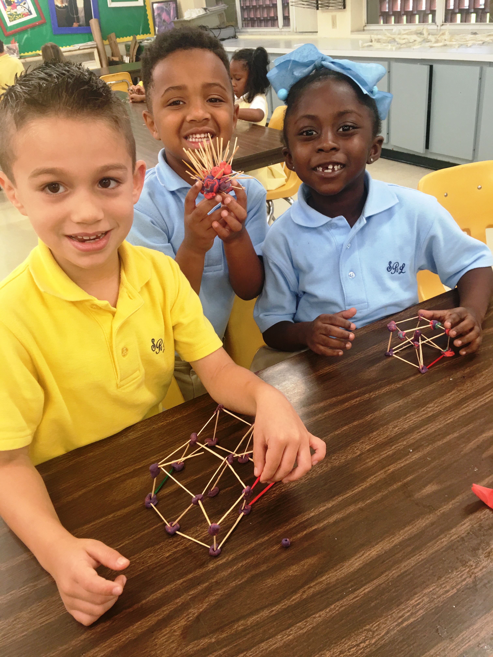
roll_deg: +8.0
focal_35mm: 29
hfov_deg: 48.2
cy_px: 328
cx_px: 246
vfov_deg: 61.7
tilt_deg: -30.2
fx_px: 551
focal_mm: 4.15
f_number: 2.2
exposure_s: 1/15
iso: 25
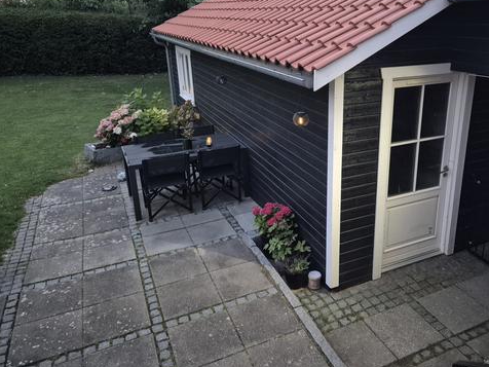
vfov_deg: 48.0
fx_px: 410
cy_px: 150
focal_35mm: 29
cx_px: 305
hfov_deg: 60.9
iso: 1600
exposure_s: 1/25
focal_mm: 5.4
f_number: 1.8
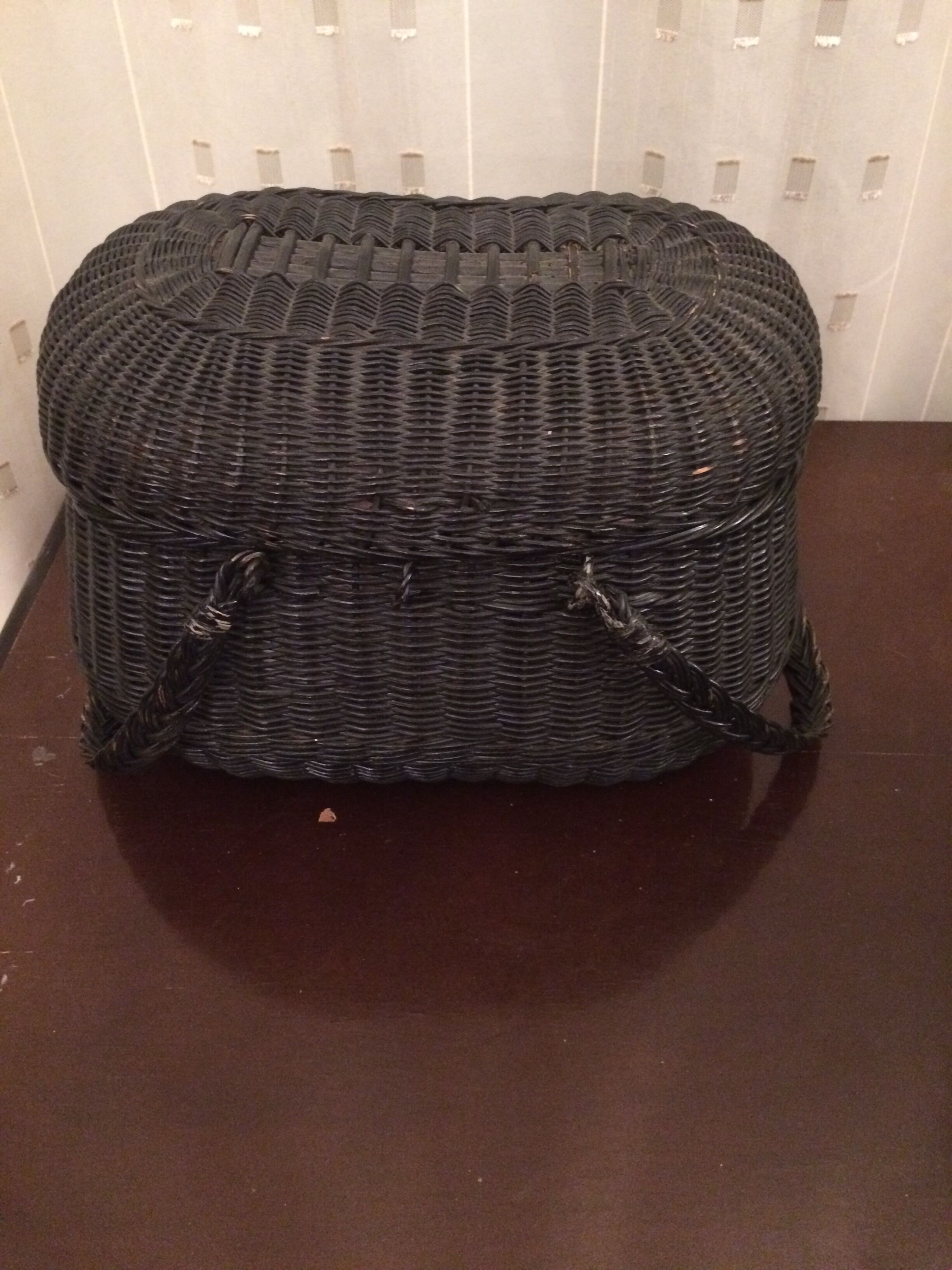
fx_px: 1063
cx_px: 476
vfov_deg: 61.7
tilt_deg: -47.0
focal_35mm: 29
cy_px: 635
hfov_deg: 48.2
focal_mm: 4.15
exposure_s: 1/17
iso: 500
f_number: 2.2
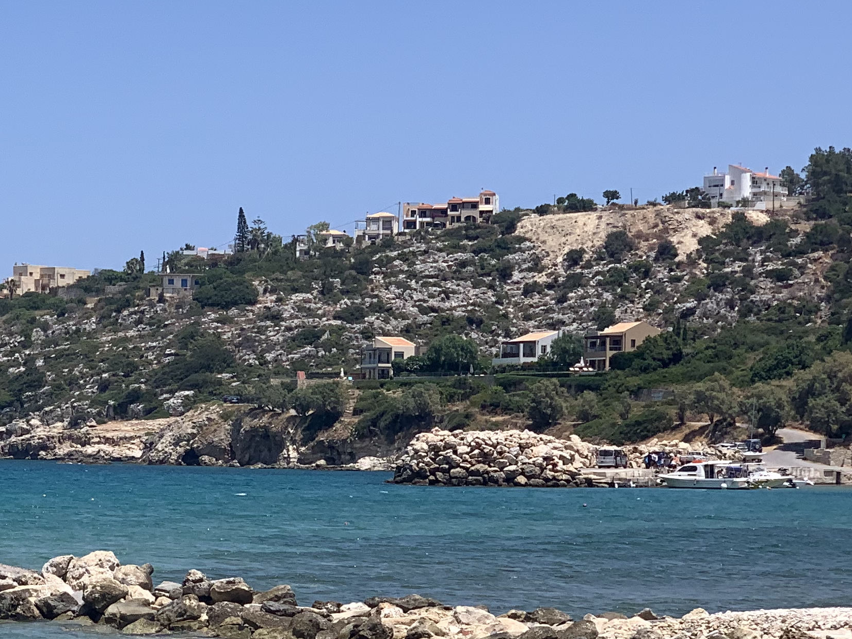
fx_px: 3126
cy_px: 481
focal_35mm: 127
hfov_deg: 15.1
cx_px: -100
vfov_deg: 11.6
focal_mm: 6
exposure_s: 1/1497
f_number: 2.4
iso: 16
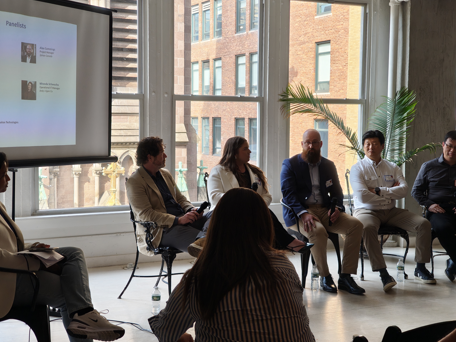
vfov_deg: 25.7
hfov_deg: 33.8
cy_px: 168
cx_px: 226
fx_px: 751
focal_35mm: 57
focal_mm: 7.1
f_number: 2
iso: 131
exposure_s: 1/100
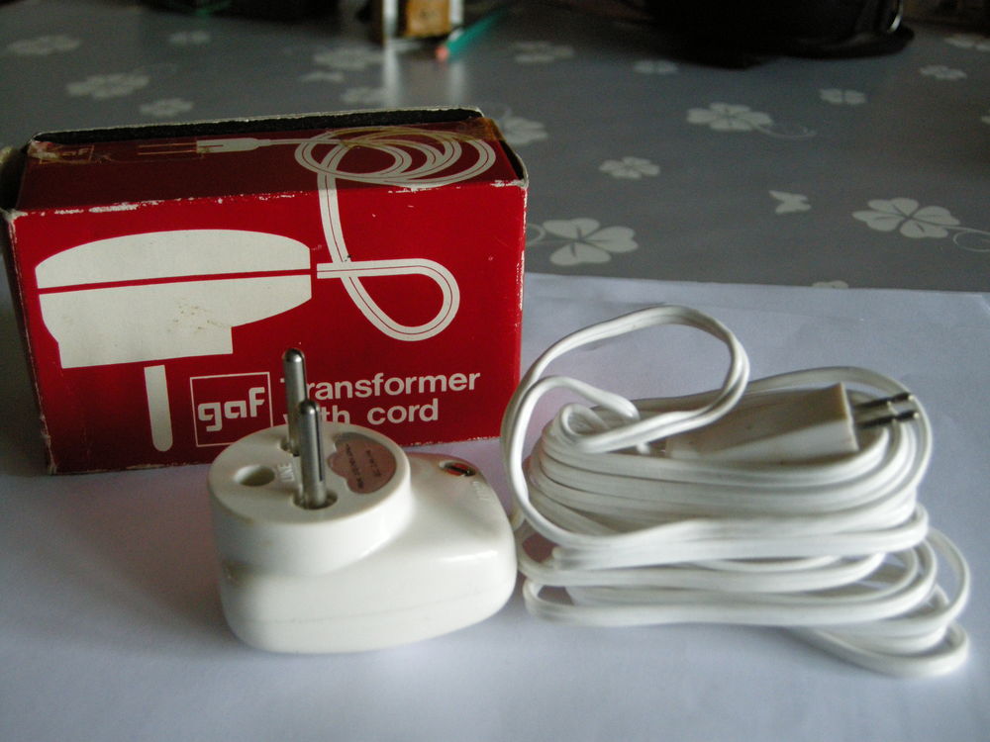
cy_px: 371
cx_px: 495
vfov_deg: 30.9
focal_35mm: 47
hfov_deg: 40.4
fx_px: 1344
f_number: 3.1
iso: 400
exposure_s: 1/24.7
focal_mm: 10.1
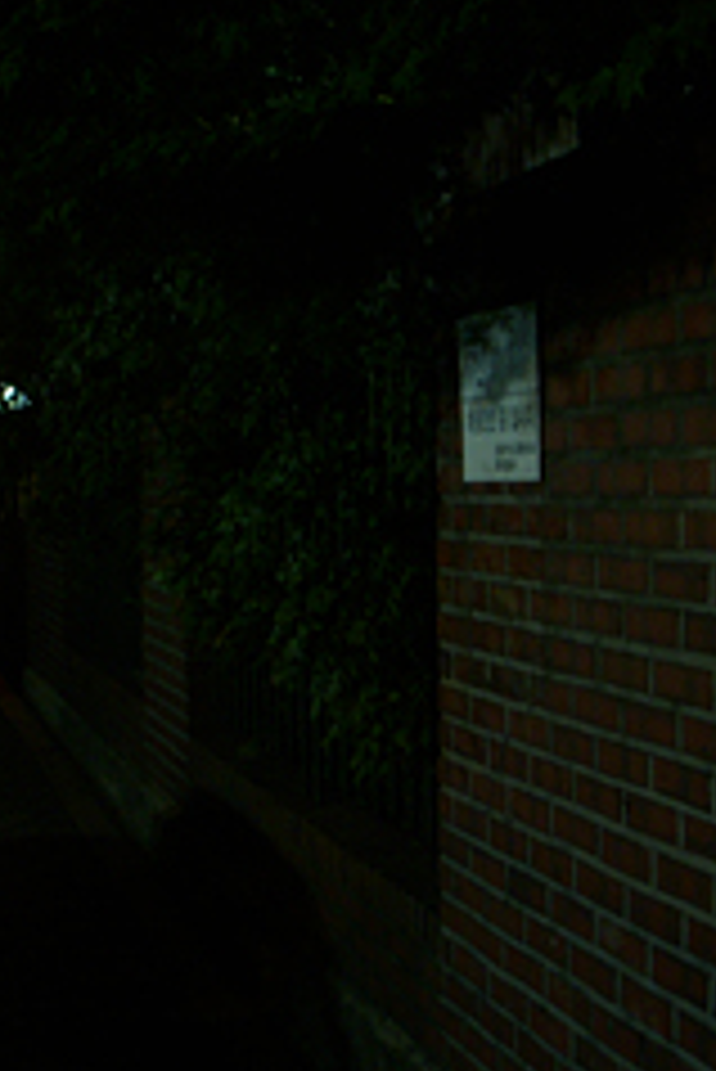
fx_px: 1877
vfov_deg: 31.9
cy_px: 547
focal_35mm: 63
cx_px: 347
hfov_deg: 21.6
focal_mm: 6.3
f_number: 3.3
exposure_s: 1
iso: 100
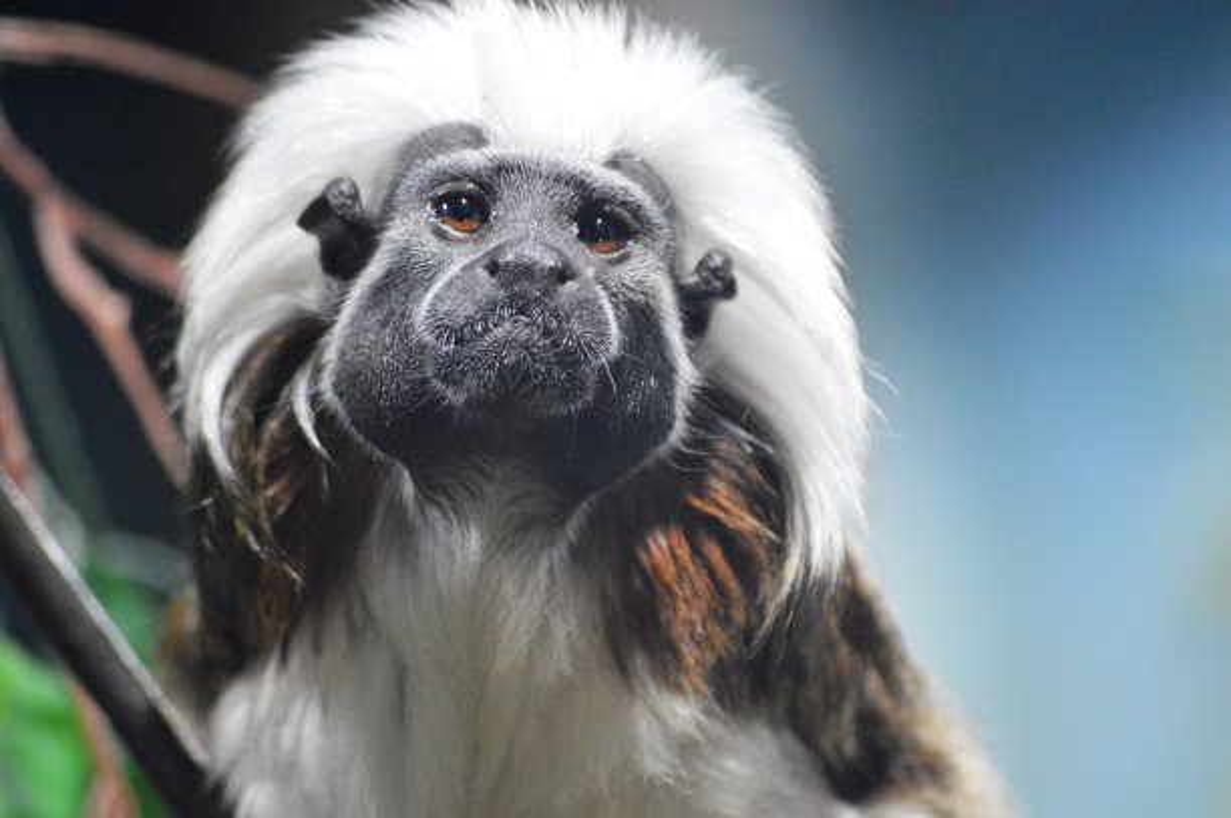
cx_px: 616
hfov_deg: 6.9
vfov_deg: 4.6
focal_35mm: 300
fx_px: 10250
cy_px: 409
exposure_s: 1/125
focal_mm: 200
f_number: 5.6
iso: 3200
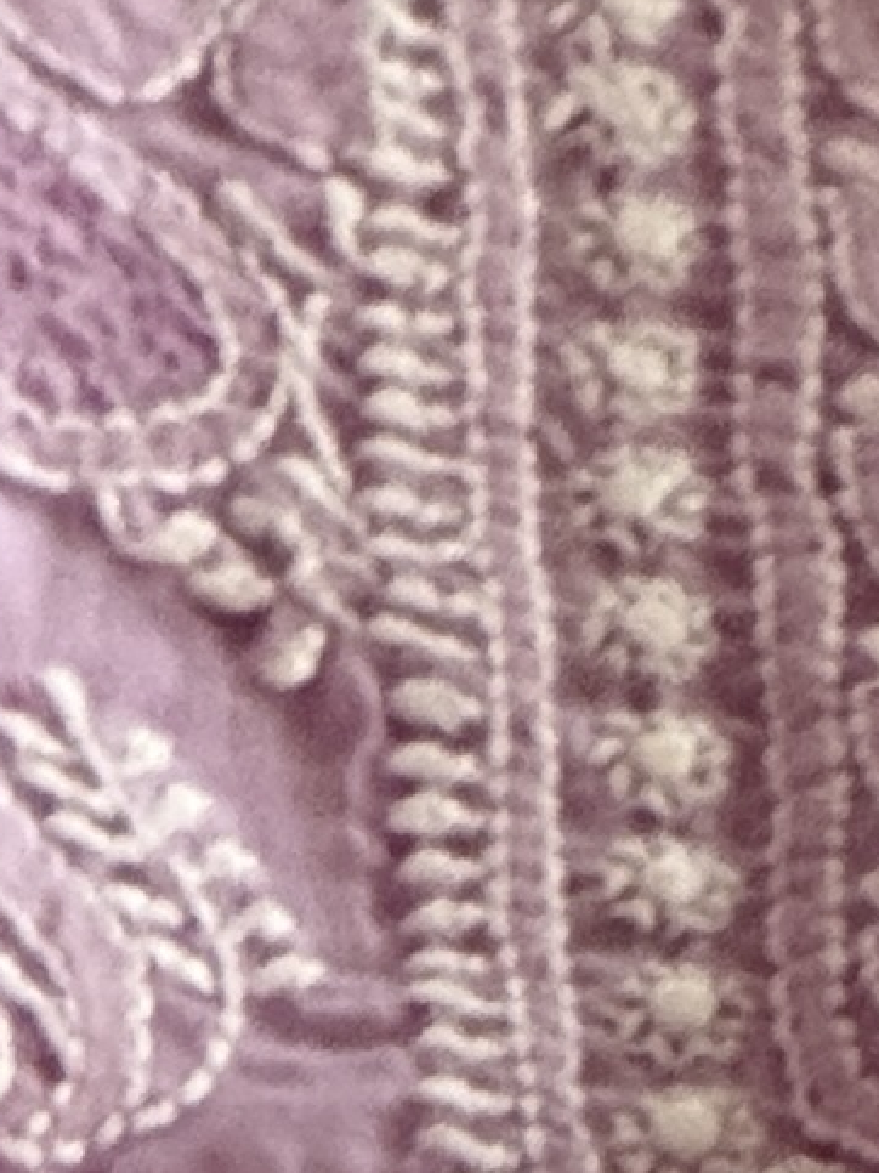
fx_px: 25269
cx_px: 1258
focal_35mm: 746
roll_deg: -12.5
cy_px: 3349
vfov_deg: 2.6
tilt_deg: -43.6
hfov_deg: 2.0
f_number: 2.8
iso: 640
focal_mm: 15.66
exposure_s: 1/60
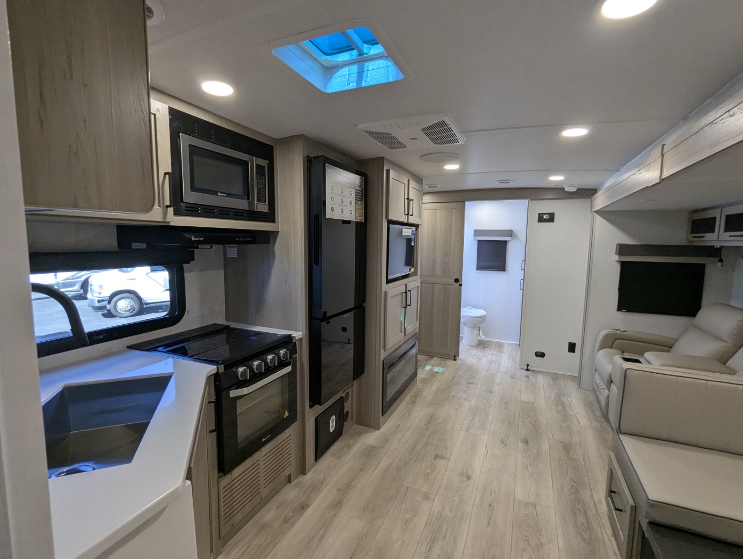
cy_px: 280
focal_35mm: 16
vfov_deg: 78.2
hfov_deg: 94.4
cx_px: 372
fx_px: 344
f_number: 2.2
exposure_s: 1/144
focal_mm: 2.35
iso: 206
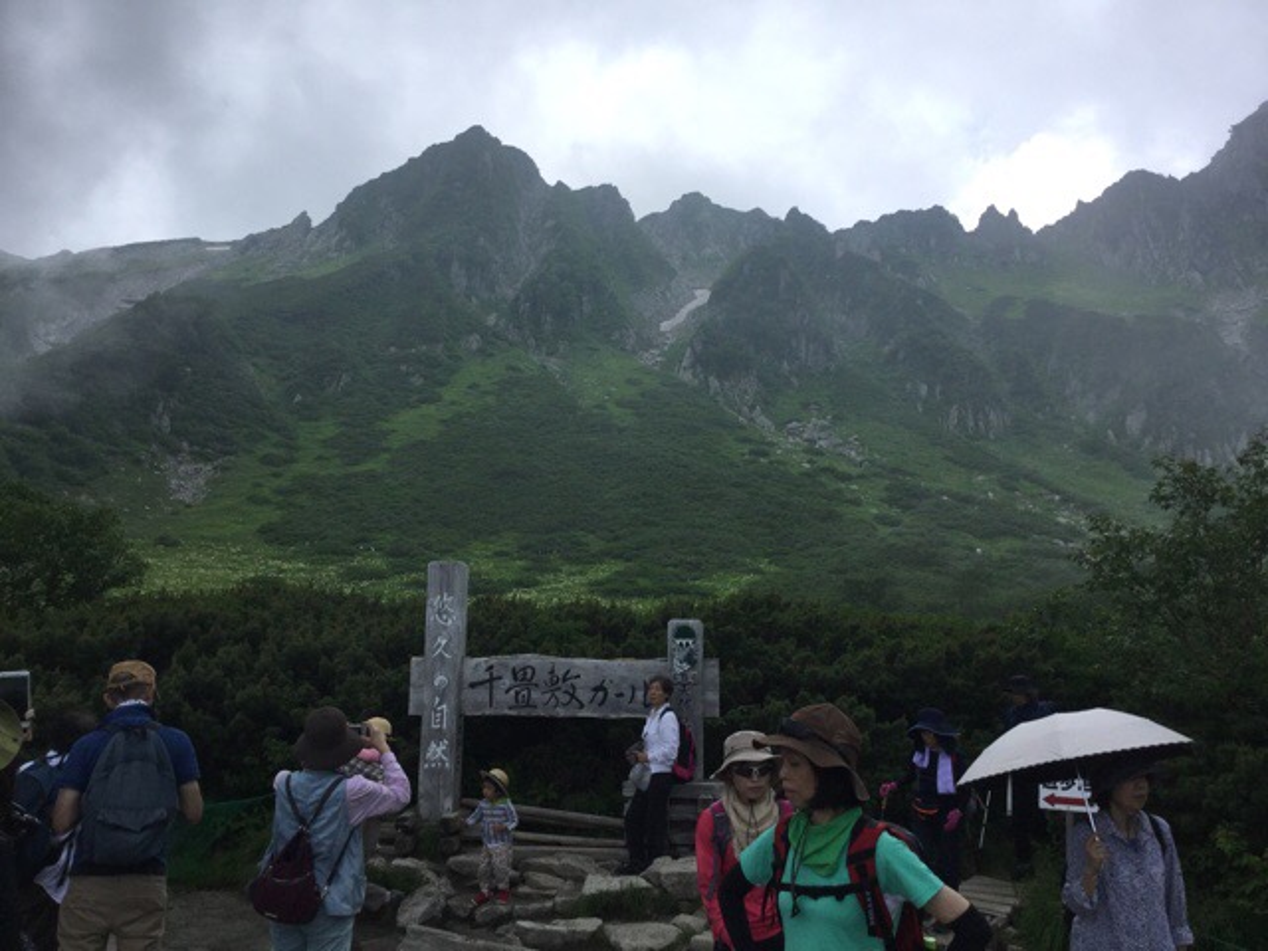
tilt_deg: +13.9
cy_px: 476
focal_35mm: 31
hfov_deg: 58.4
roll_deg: -4.5
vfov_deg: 45.4
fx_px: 1136
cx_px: 634
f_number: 2.4
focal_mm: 3.3
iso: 25
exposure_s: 1/536
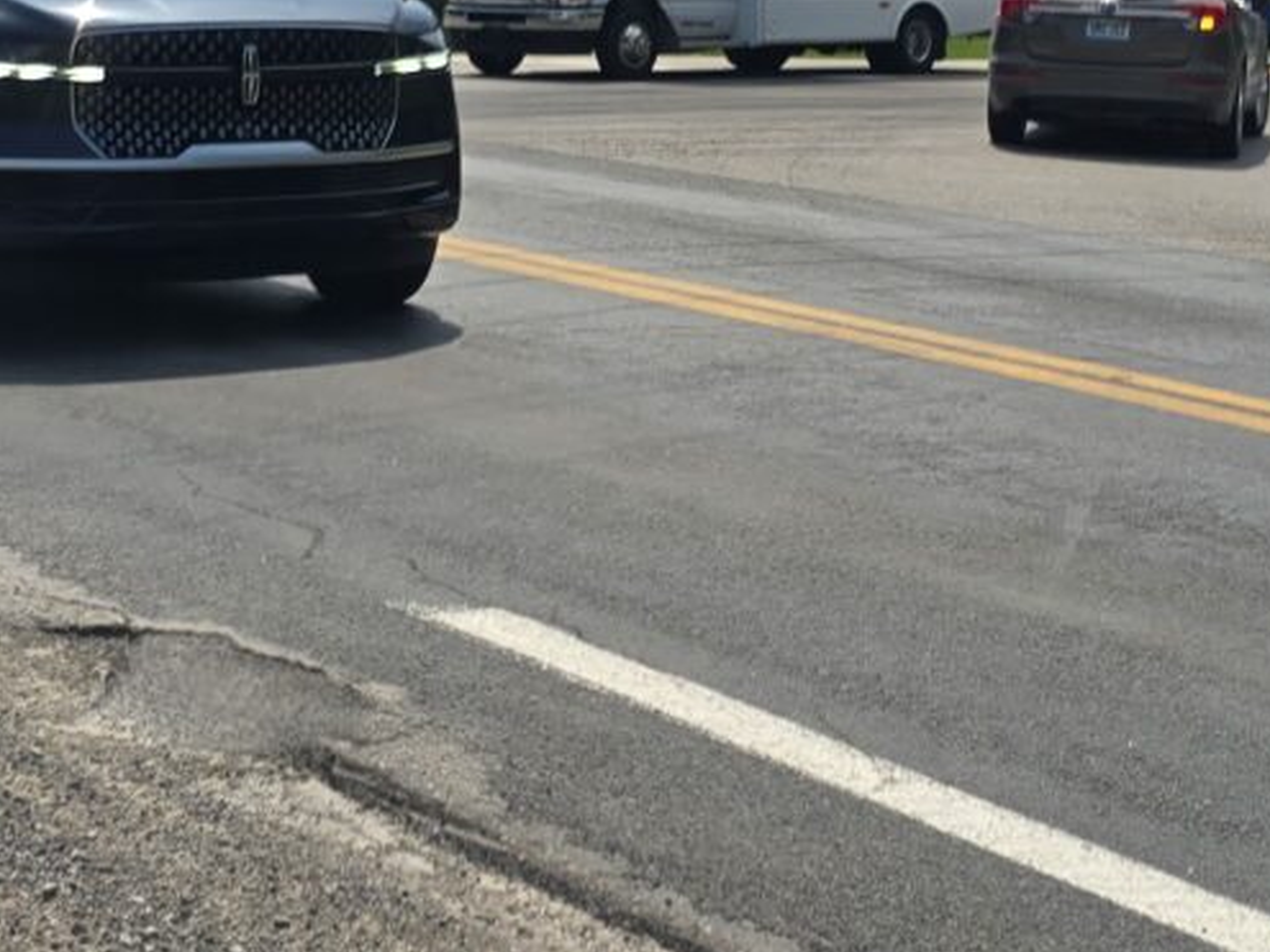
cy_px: 51
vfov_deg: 15.7
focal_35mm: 93
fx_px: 3411
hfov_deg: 21.1
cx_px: 752
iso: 12
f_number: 1.7
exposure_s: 1/1433
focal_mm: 6.3
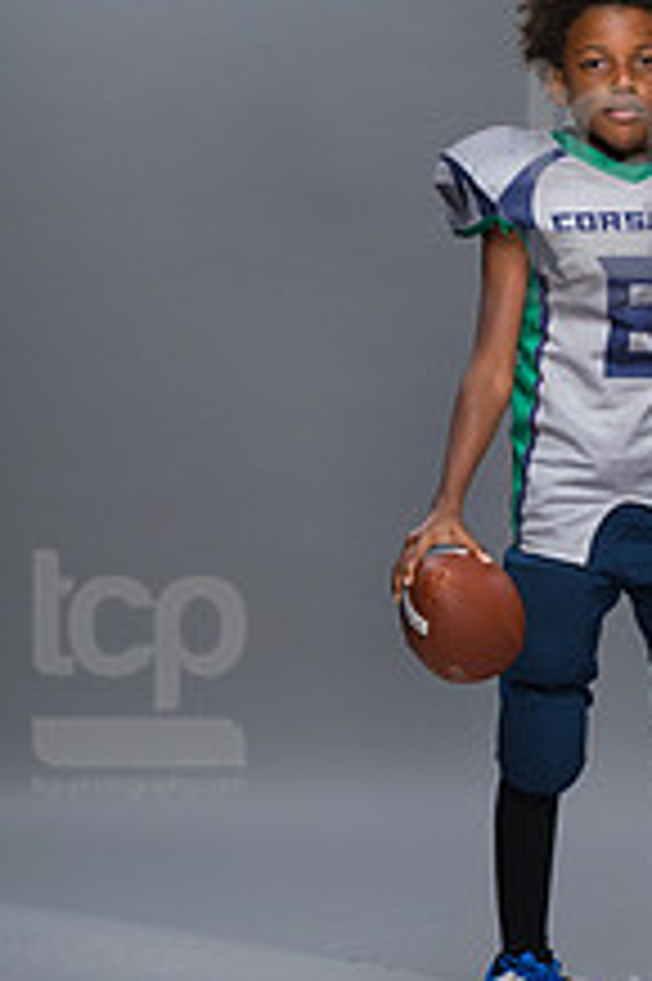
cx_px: 634
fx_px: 4489
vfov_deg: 12.4
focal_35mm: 165
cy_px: 184
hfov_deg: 8.3
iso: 320
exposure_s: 1/250
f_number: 6.3
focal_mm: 80
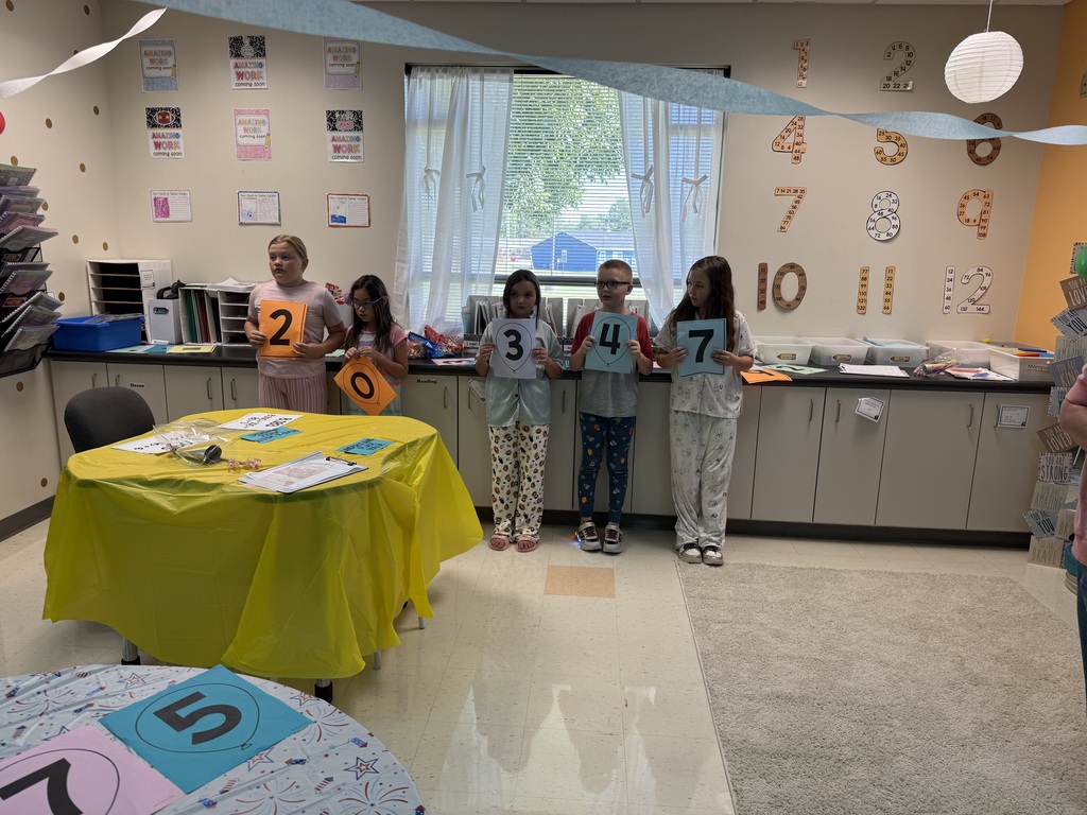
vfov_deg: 56.8
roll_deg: -1.4
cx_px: 544
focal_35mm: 24
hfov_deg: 71.6
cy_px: 408
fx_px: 754
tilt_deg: -12.4
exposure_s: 1/120
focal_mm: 6.76
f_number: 1.78
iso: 64
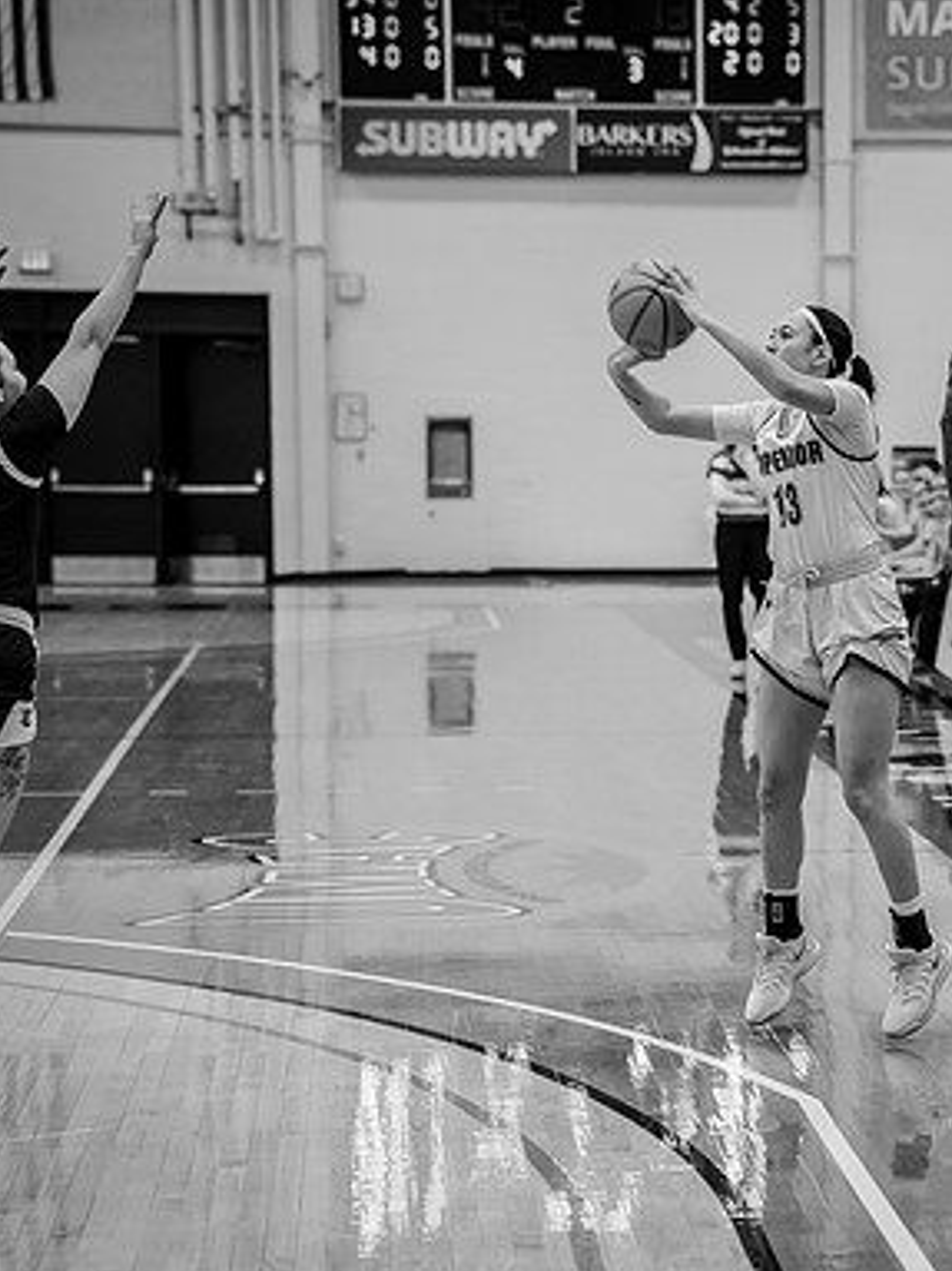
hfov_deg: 12.6
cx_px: 831
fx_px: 4293
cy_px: 639
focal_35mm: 117
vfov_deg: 16.8
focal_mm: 78
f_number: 2.8
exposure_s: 1/640
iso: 1600
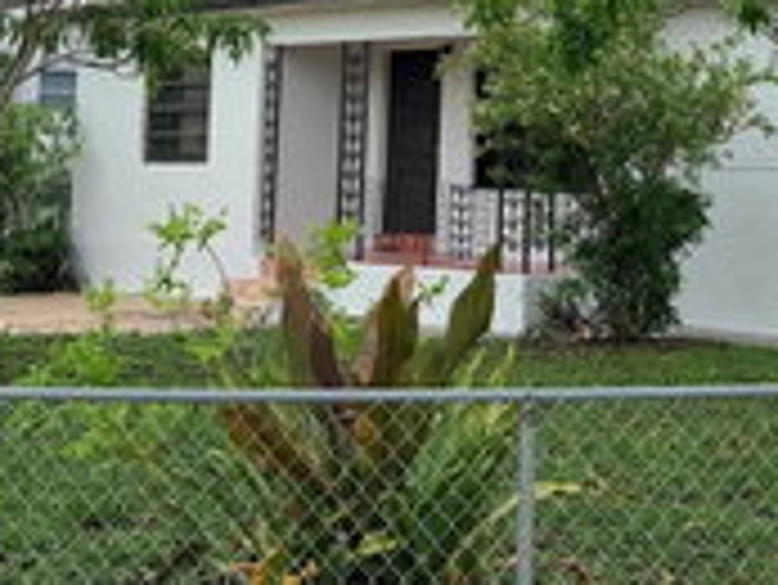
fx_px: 1597
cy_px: -22
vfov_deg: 20.0
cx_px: 733
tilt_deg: +4.6
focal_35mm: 71
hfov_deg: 26.3
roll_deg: -0.2
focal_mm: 6.76
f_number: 1.78
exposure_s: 1/1585
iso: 80
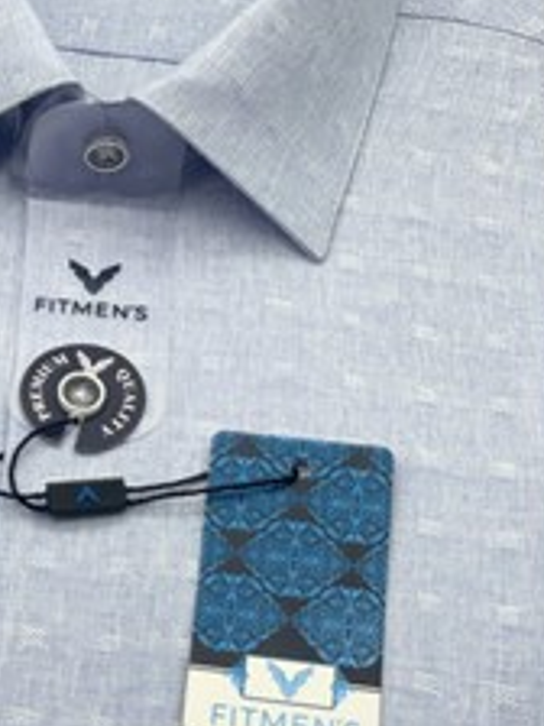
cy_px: 326
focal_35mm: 96
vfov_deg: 20.4
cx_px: 84
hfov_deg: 15.3
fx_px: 2012
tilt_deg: -40.9
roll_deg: -1.4
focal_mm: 6
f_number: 2
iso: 25
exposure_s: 1/136
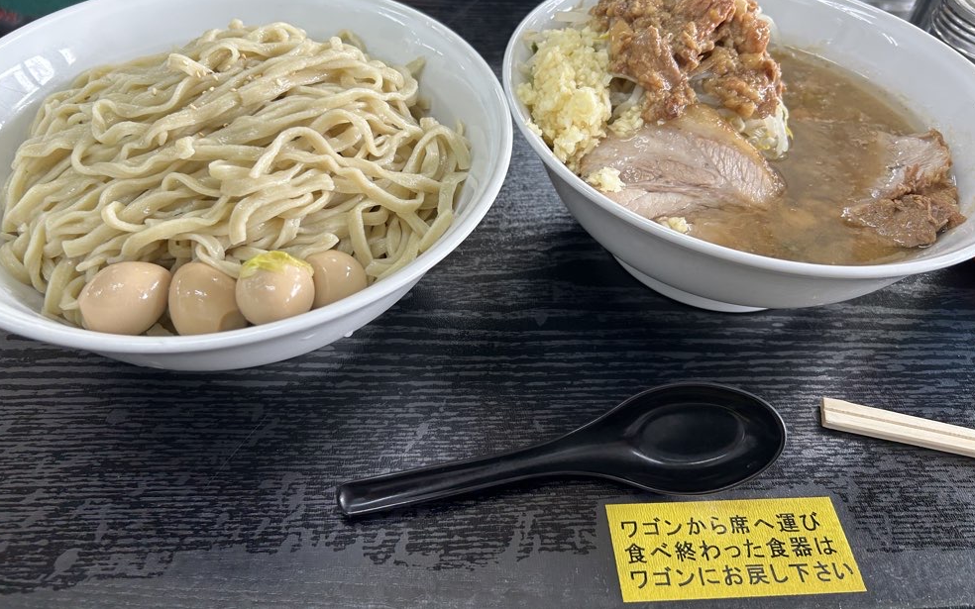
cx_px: 485
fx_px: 744
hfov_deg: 66.5
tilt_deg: -45.4
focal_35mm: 28
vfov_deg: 44.3
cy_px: 242
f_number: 1.5
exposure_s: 1/100
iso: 100
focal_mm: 5.7
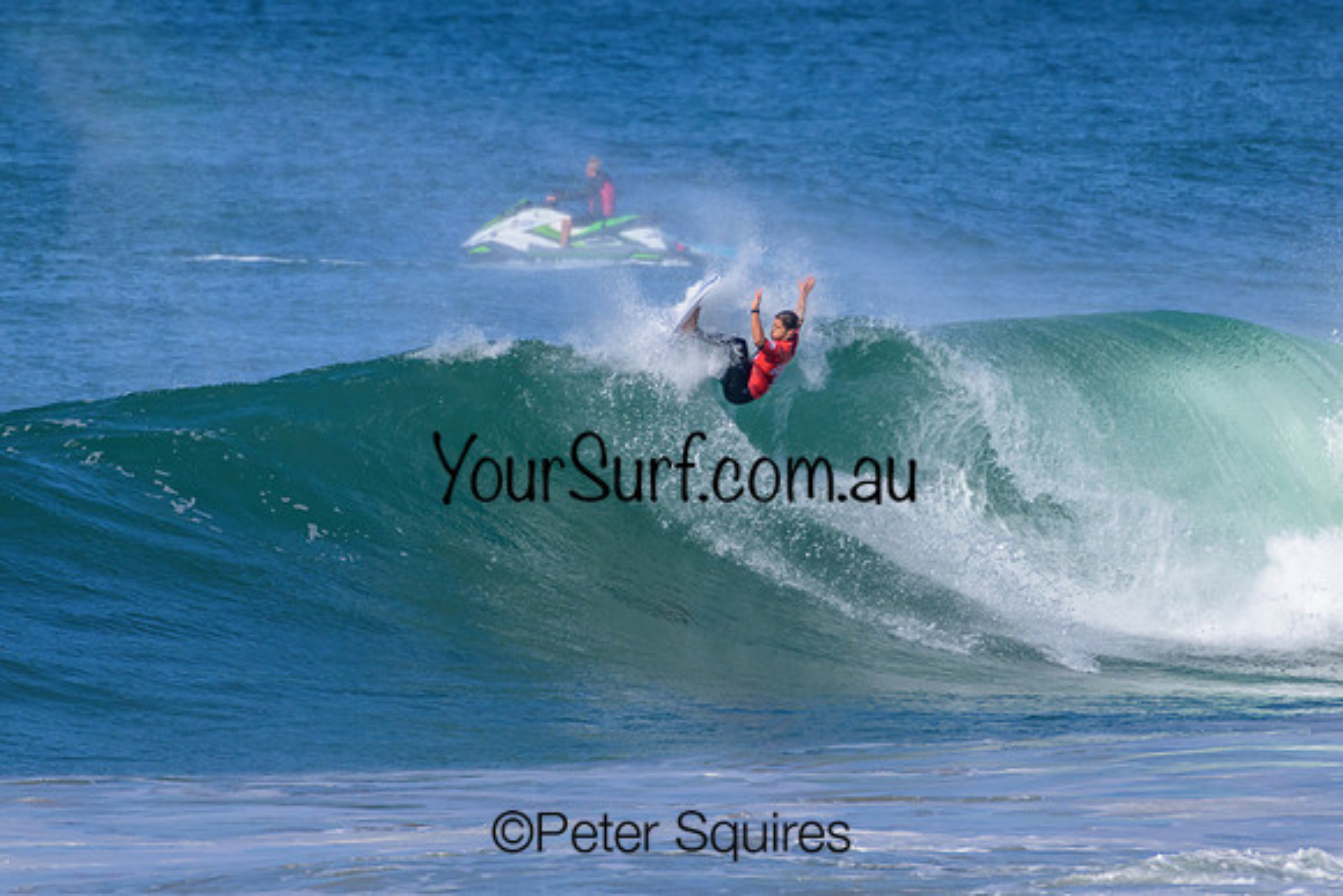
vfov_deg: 1.5
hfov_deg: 2.3
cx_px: 672
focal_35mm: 900
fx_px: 33581
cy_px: 448
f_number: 11
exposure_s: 1/3200
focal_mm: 900
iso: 1250
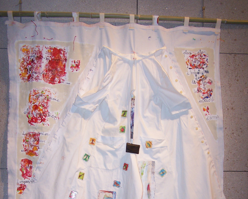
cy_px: 163
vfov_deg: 29.5
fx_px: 367
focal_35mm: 50
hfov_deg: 37.3
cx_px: 124
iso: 140
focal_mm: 6.3
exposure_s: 1/60
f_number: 2.8
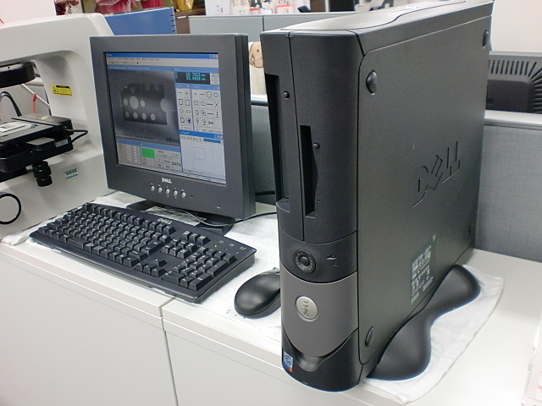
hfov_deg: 52.6
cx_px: 271
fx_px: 548
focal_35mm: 35
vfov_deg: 40.7
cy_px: 203
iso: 200
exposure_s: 1/60
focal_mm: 6.3
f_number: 3.1
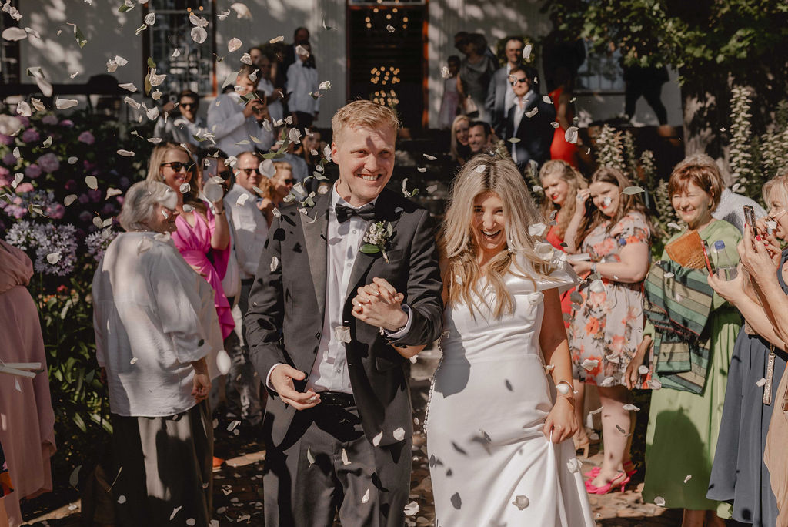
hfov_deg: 50.5
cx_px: 367
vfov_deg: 35.0
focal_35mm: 38
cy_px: 254
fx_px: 836
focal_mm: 35
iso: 125
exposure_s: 1/3200
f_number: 3.2
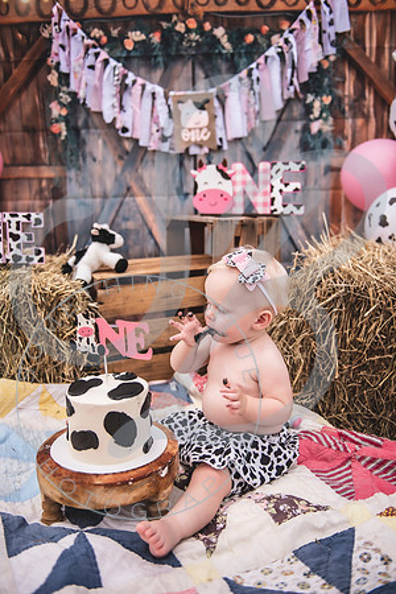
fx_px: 528
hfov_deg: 41.1
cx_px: 198
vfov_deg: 58.7
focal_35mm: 32
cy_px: 297
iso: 100
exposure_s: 1/400
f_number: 2.8
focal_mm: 32
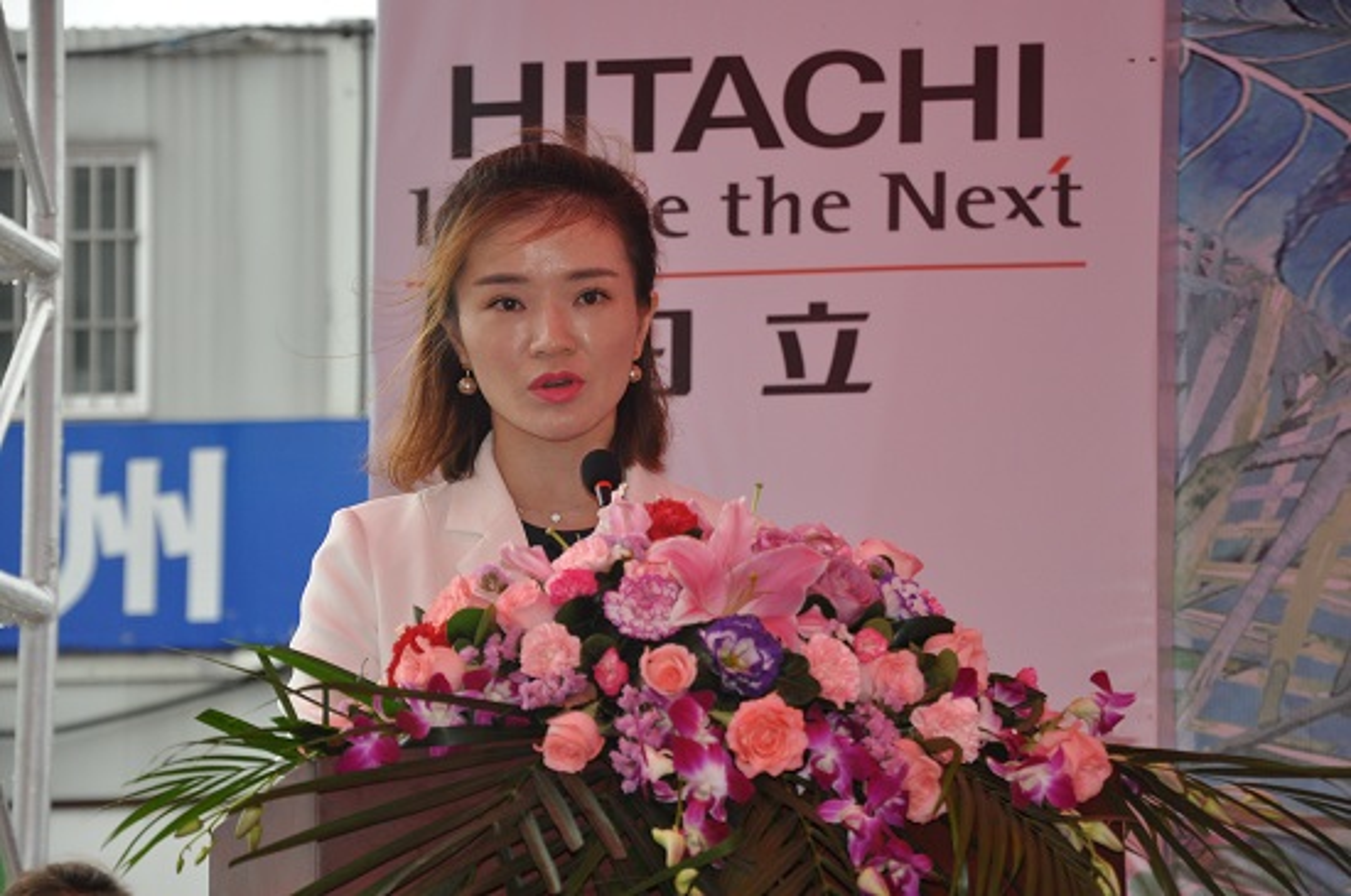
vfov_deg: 9.9
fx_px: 5171
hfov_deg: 14.9
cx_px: 676
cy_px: 448
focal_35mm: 138
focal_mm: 92
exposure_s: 1/200
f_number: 6.3
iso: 800
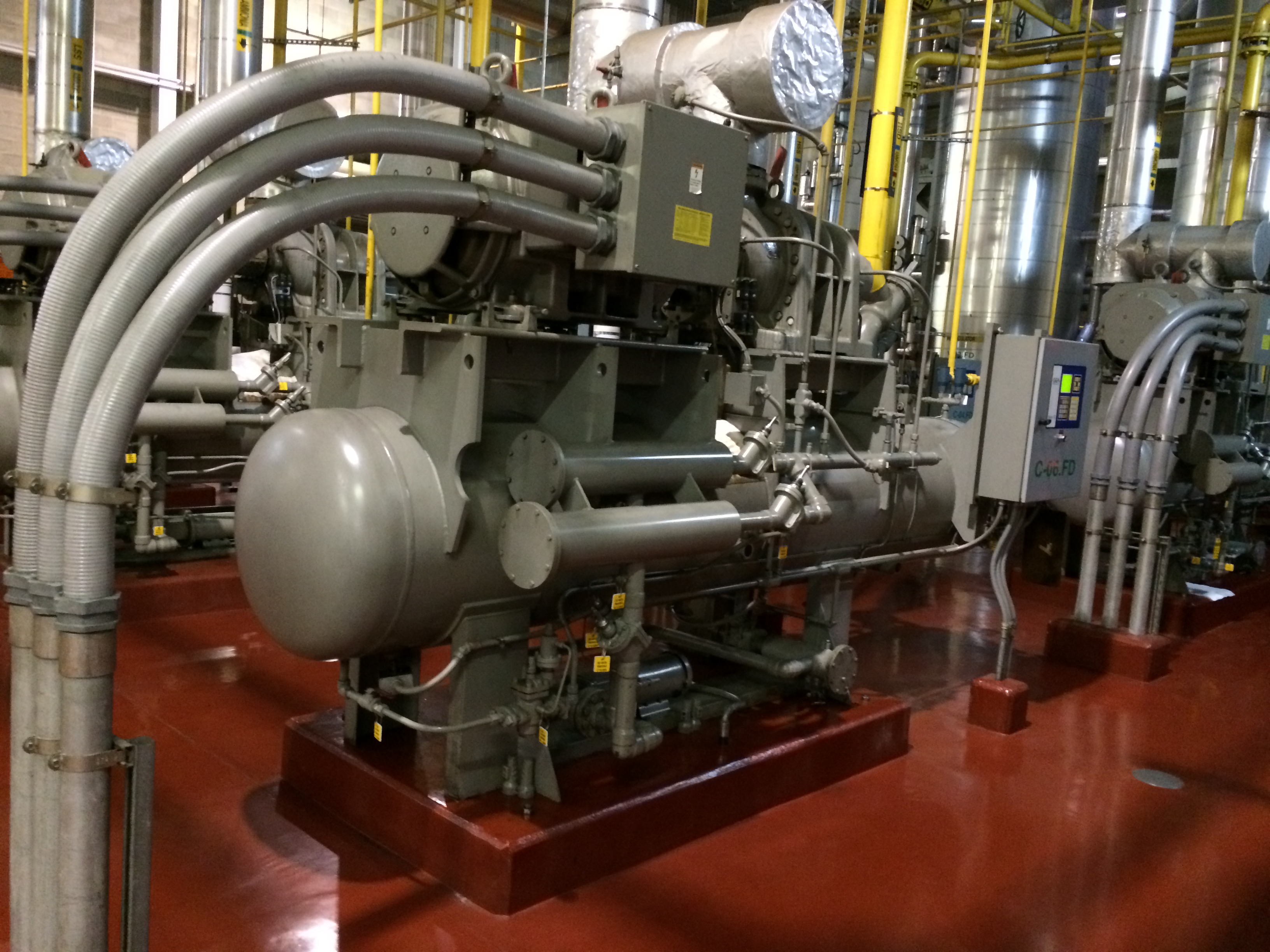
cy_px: 476
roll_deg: -5.1
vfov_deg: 48.2
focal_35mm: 29
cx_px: 635
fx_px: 1064
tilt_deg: -7.8
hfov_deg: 61.7
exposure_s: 1/15
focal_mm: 4.15
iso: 320
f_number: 2.2
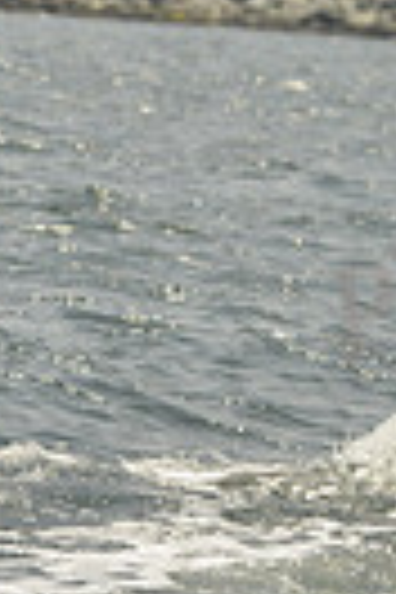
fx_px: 14453
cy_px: -56
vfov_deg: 2.4
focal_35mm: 876
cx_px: 1202
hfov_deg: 1.6
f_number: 8
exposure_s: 1/1000
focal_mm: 200
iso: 280
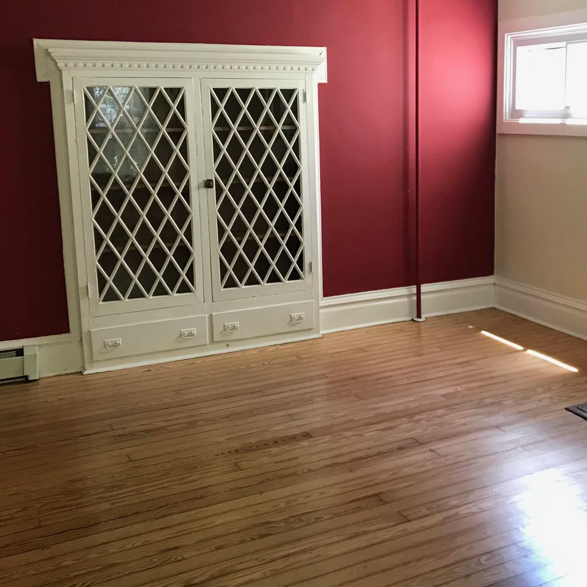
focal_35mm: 42
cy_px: 255
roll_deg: -0.2
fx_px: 806
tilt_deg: -10.3
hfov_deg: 39.4
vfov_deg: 40.0
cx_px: 404
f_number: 1.8
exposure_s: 1/15
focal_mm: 3.99
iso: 40
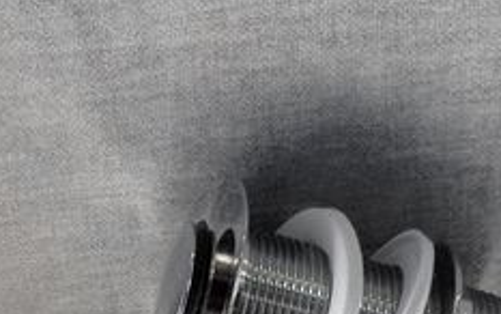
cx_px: 131
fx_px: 2173
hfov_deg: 13.1
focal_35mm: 159
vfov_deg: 7.8
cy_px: 718
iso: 50
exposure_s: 1/123
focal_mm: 4.28
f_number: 2.4
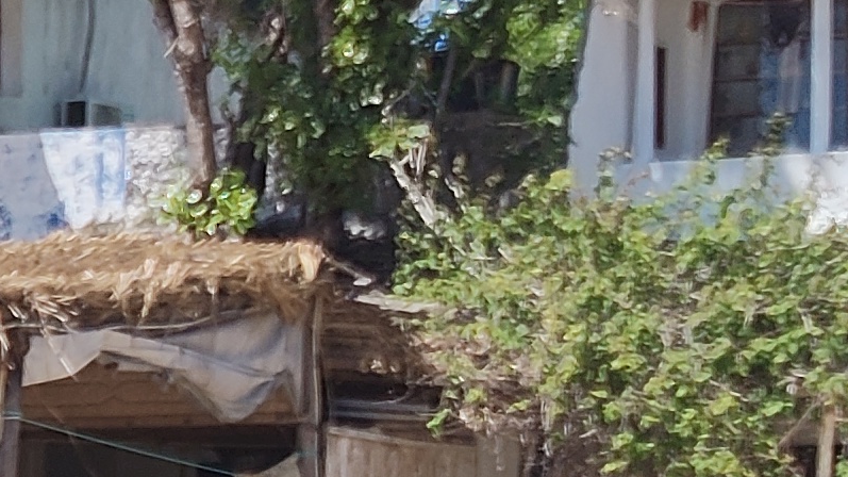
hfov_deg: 7.2
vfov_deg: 4.3
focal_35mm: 280
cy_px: 622
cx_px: -1194
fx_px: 6295
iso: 50
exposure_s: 1/968
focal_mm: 5.56
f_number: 1.88
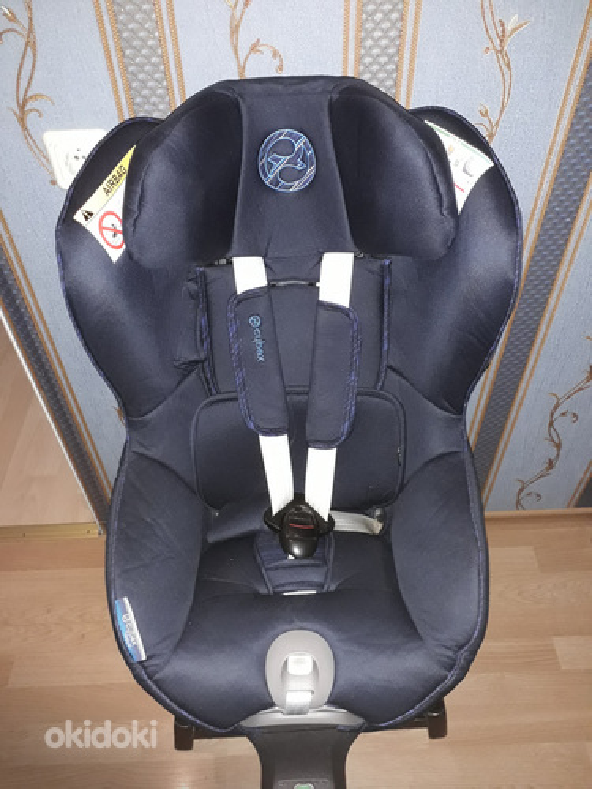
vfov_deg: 65.3
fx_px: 616
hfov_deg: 51.4
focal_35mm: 27
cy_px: 394
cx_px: 296
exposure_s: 1/25
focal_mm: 3.6
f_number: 1.9
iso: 200
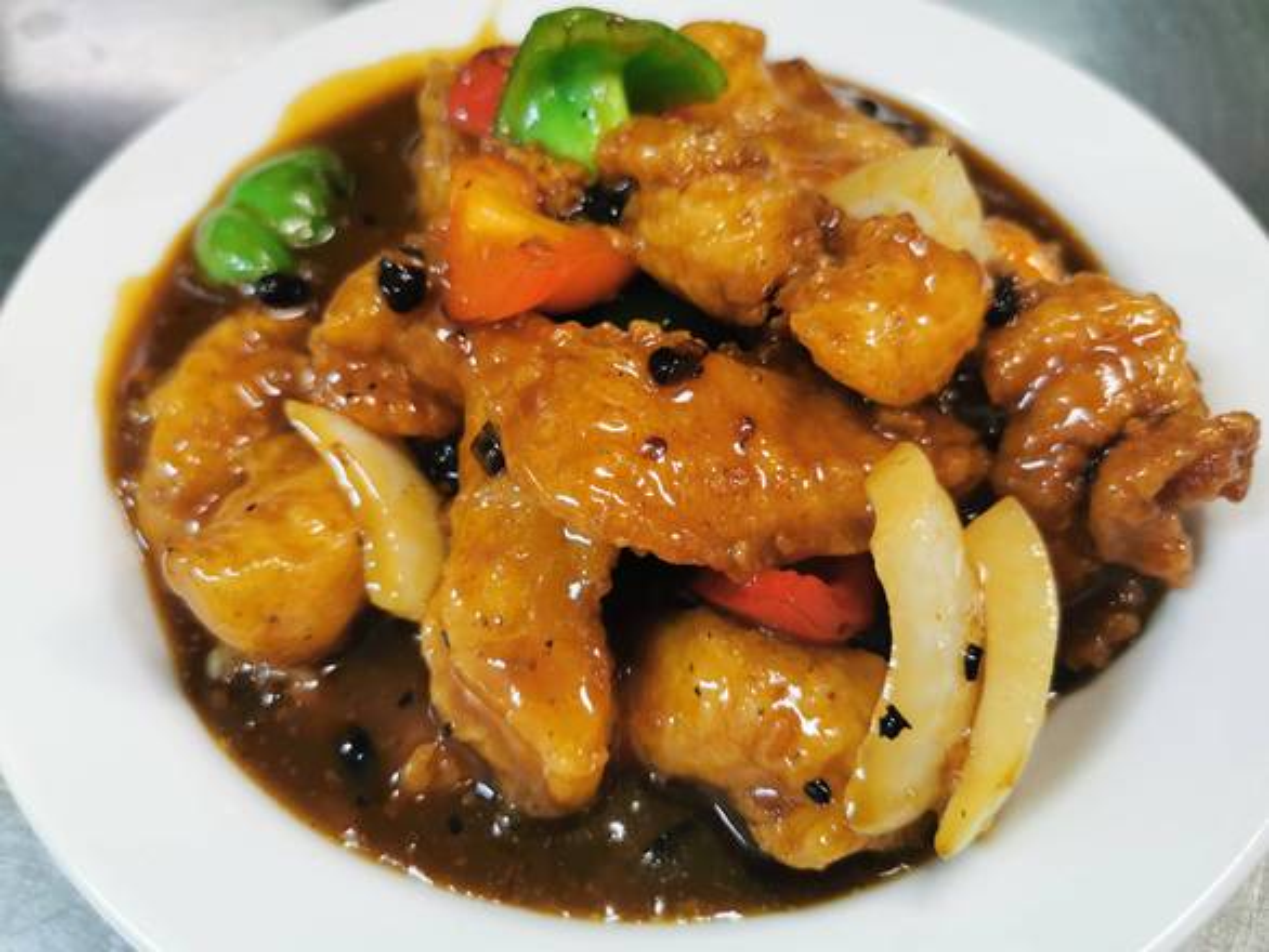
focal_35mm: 27
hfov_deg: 65.3
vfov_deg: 51.4
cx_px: 634
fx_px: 990
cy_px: 476
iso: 200
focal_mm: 5.56
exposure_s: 1/50
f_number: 1.6
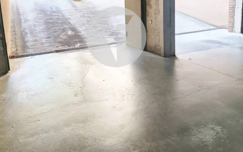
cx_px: 116
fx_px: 212
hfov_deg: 59.6
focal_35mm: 32
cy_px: 37
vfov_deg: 38.3
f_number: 1.65
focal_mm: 6.18
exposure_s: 1/50
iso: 800
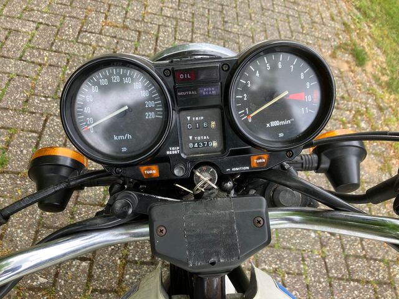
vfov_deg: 49.7
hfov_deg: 63.4
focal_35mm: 28
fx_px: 323
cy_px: 150
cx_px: 200
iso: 25
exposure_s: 1/121
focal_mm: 3.99
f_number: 1.8
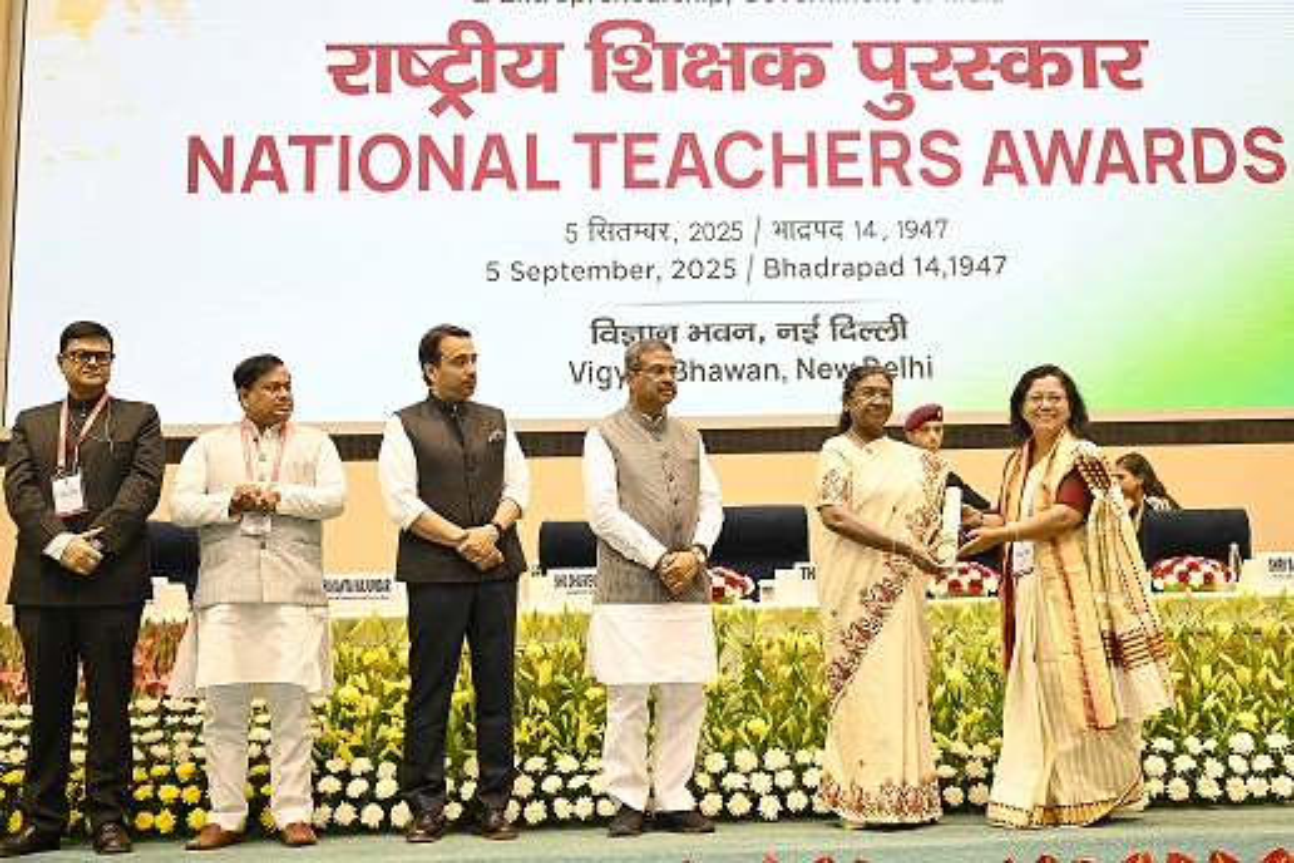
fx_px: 1438
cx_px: 647
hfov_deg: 48.5
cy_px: 432
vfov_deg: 33.4
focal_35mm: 40
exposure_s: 1/160
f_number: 3.2
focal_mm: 40
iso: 1250
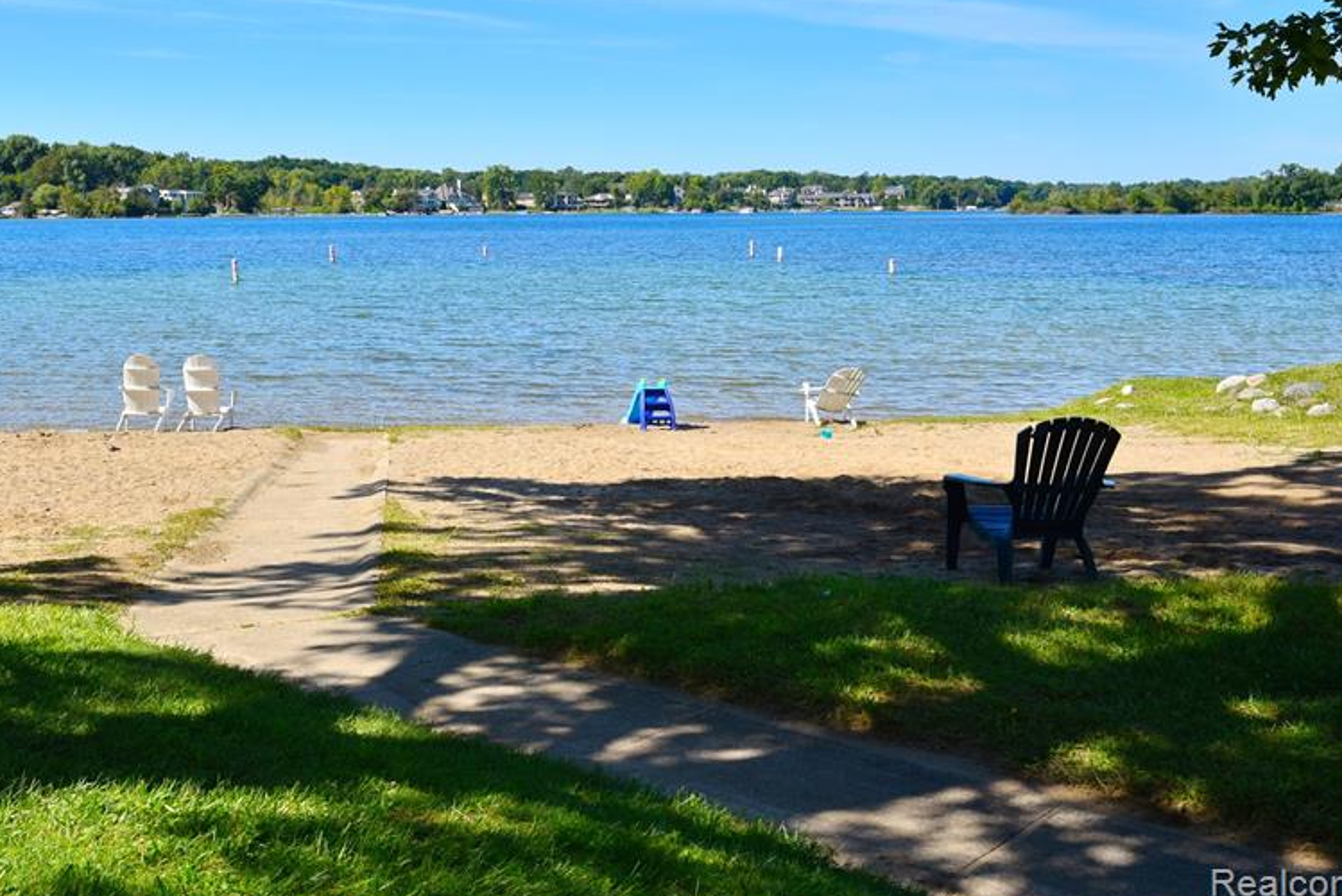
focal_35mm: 41
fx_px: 1529
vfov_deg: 32.4
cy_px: 300
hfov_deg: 46.8
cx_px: 475
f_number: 13
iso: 125
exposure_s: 1/200
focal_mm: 30
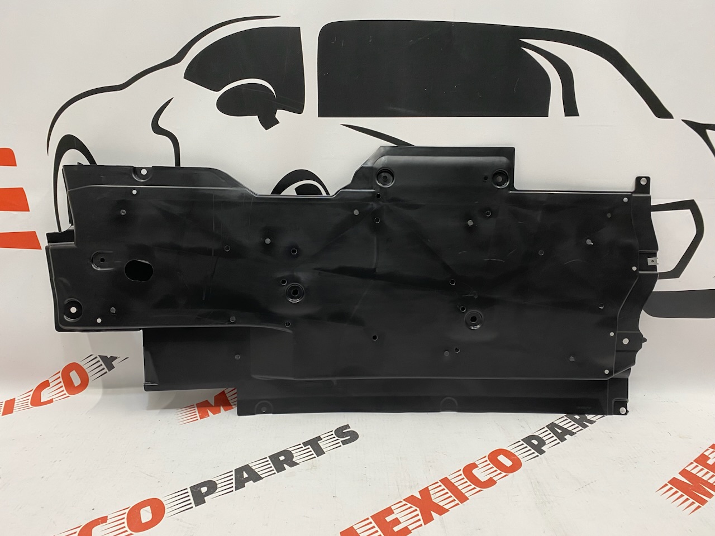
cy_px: 268
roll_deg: -1.4
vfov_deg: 53.1
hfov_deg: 67.3
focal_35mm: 26
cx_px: 358
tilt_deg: -16.7
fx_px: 537
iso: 80
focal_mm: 4.25
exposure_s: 1/50
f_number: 1.8
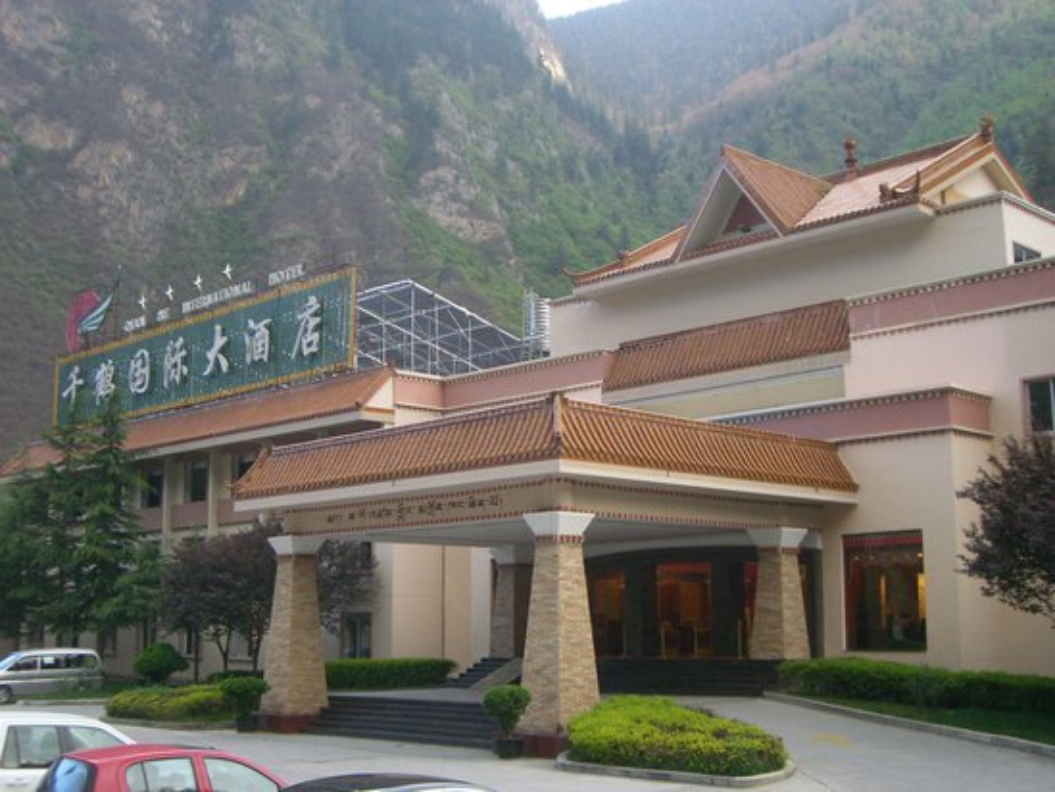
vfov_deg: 30.9
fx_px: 1433
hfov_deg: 40.4
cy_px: 396
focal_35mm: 47
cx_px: 528
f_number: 3
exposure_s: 1/80
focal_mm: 7.6
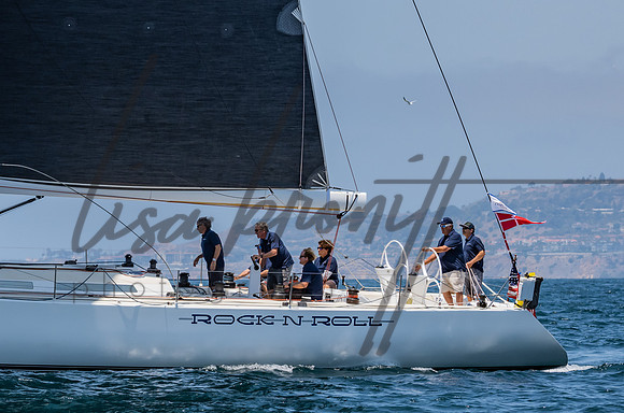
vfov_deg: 3.5
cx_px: 15
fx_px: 6679
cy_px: 112
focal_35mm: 386
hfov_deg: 5.3
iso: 400
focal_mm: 175
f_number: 6.3
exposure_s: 1/1250
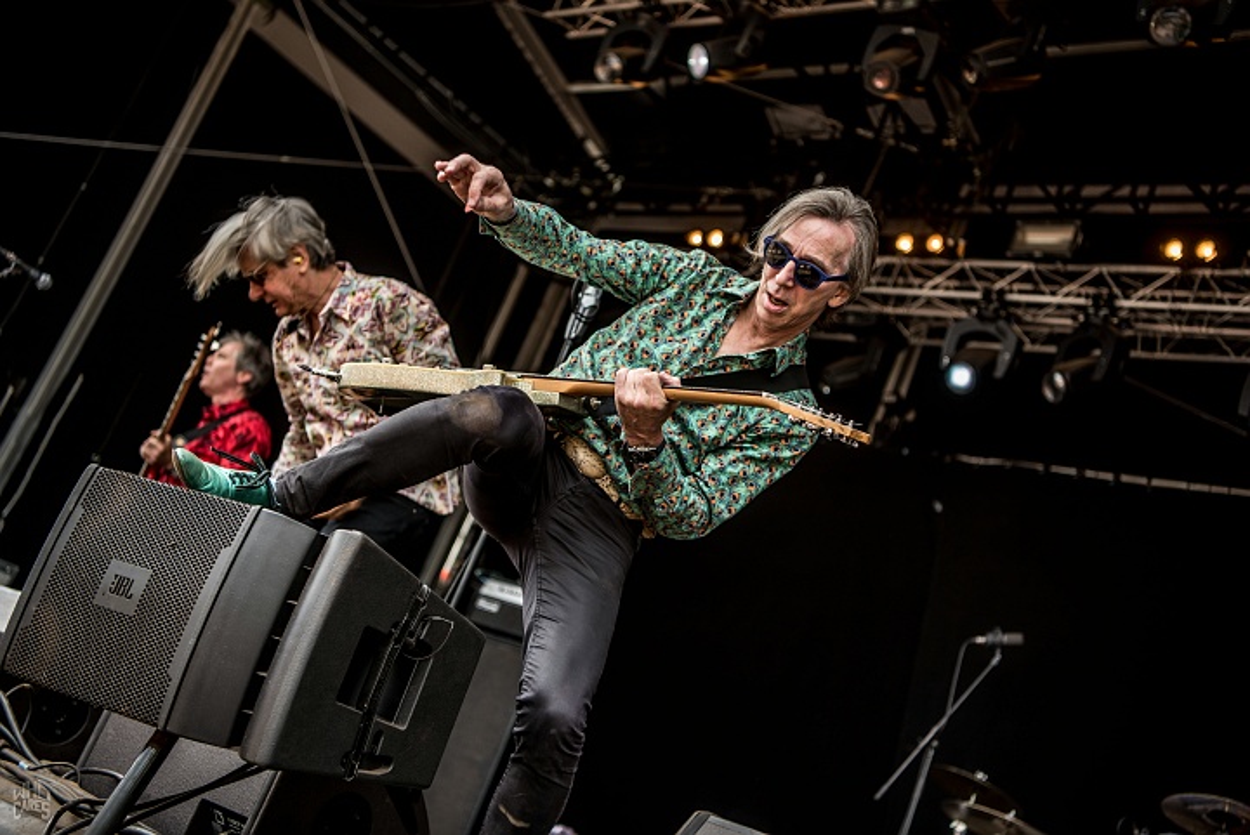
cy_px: 418
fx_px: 1668
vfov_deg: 28.1
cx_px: 625
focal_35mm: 48
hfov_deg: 41.1
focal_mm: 48
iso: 125
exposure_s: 1/320
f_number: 3.2
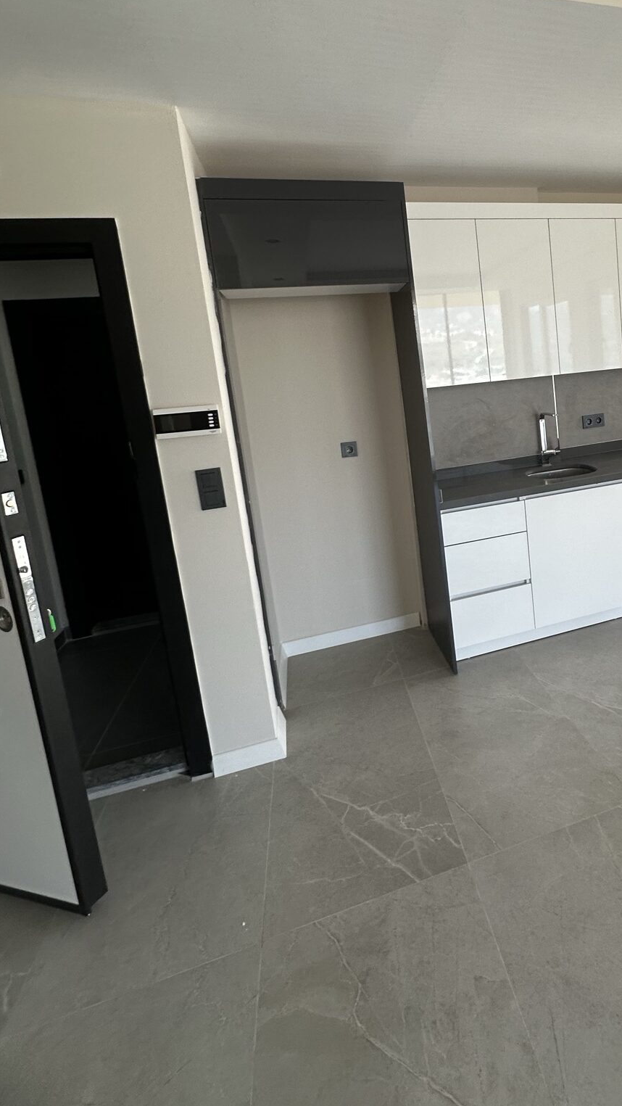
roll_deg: +6.1
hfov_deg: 52.0
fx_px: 586
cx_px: 507
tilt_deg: -10.6
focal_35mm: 20
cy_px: 443
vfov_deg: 85.6
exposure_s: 1/99
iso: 80
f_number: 2.2
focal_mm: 2.22
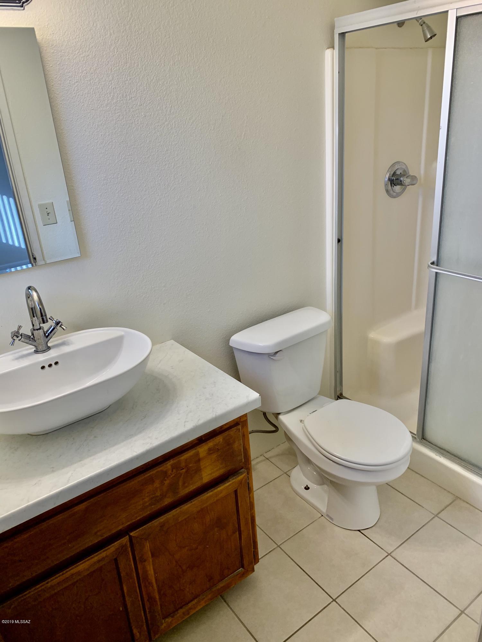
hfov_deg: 53.1
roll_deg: +3.9
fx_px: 483
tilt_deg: -21.8
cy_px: 321
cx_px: 241
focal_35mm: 26
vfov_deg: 67.3
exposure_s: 1/120
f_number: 1.8
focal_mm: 4.25
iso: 80
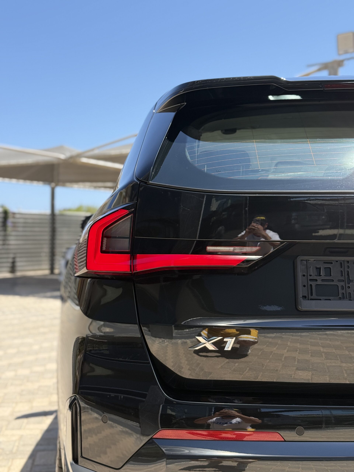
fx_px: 654
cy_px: 236
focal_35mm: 48
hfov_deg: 30.3
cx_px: 177
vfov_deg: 39.7
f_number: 1.78
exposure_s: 1/2208
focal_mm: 6.76
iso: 80
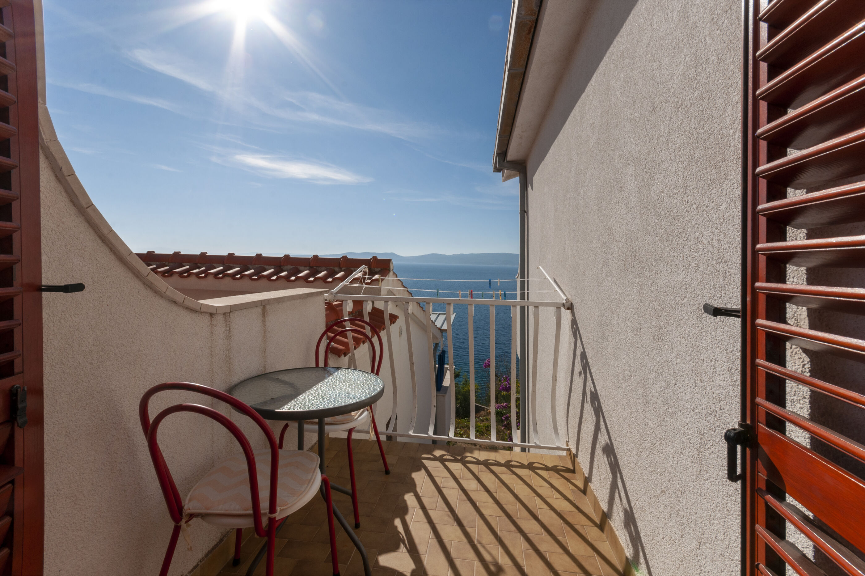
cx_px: 432
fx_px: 360
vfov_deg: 77.3
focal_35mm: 15
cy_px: 288
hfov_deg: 100.4
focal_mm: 10
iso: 100
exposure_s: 1/200
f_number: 18
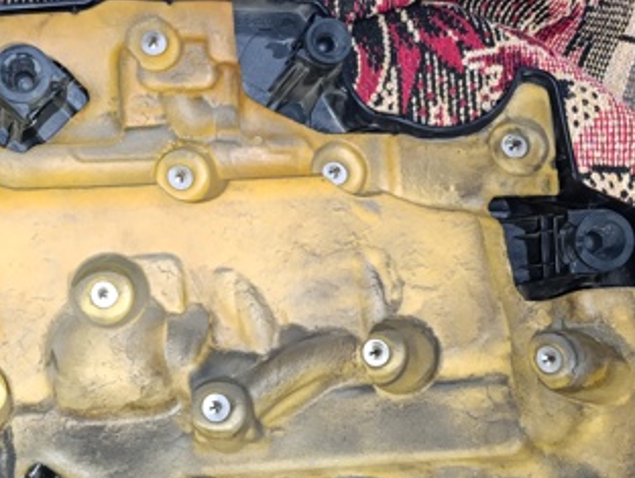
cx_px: 107
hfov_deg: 38.5
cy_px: 325
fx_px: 864
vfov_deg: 30.7
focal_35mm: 47
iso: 1600
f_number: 1.6
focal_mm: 6.14
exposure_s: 1/25
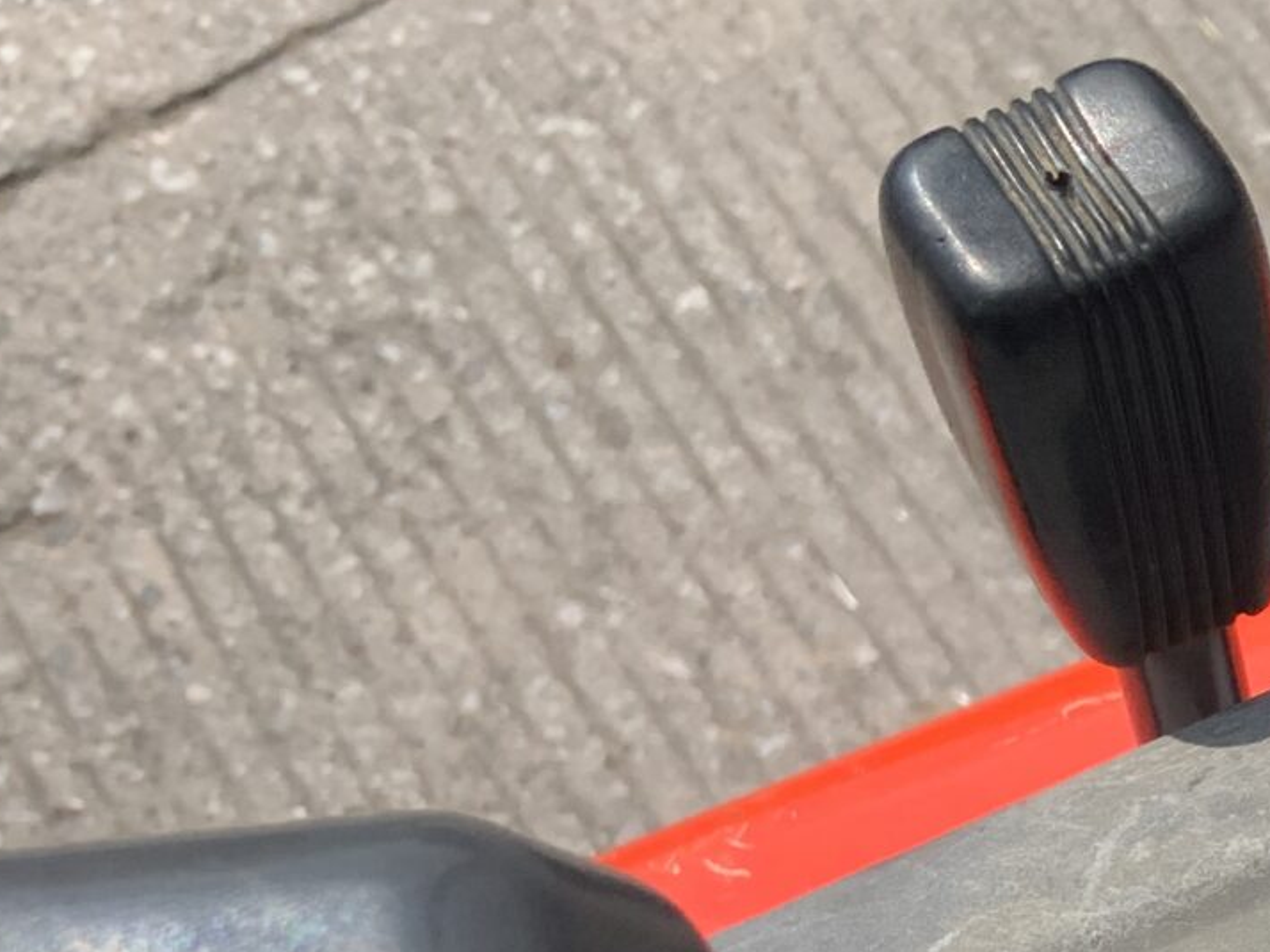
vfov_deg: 13.8
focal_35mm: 104
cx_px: 2022
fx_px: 3814
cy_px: 1130
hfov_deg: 16.8
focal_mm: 3
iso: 16
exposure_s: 1/1730
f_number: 1.8
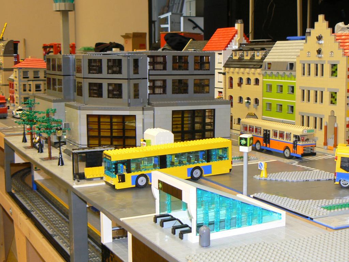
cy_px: 131
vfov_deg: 26.1
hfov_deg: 34.3
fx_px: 565
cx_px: 174
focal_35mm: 56
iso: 100
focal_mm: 7.7
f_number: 2.8
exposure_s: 1/8
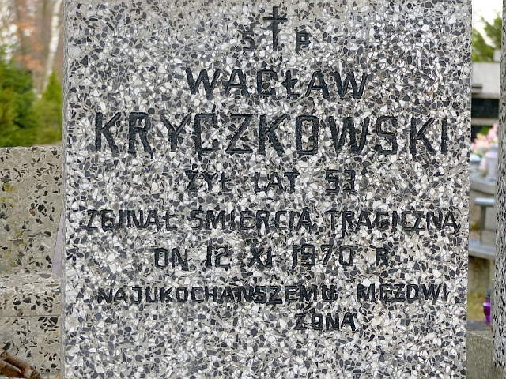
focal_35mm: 119
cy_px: 190
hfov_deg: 16.6
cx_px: 253
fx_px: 1739
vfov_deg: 12.5
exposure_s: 1/80
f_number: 2.8
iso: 100
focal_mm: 21.4
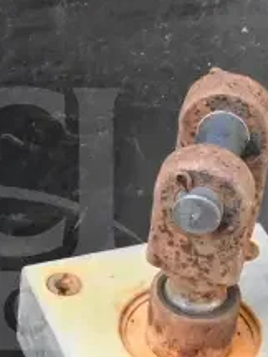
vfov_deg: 10.1
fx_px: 2023
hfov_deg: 7.5
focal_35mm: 196
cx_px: -30
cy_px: 219
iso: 6400
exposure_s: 1/800
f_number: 13
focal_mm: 48
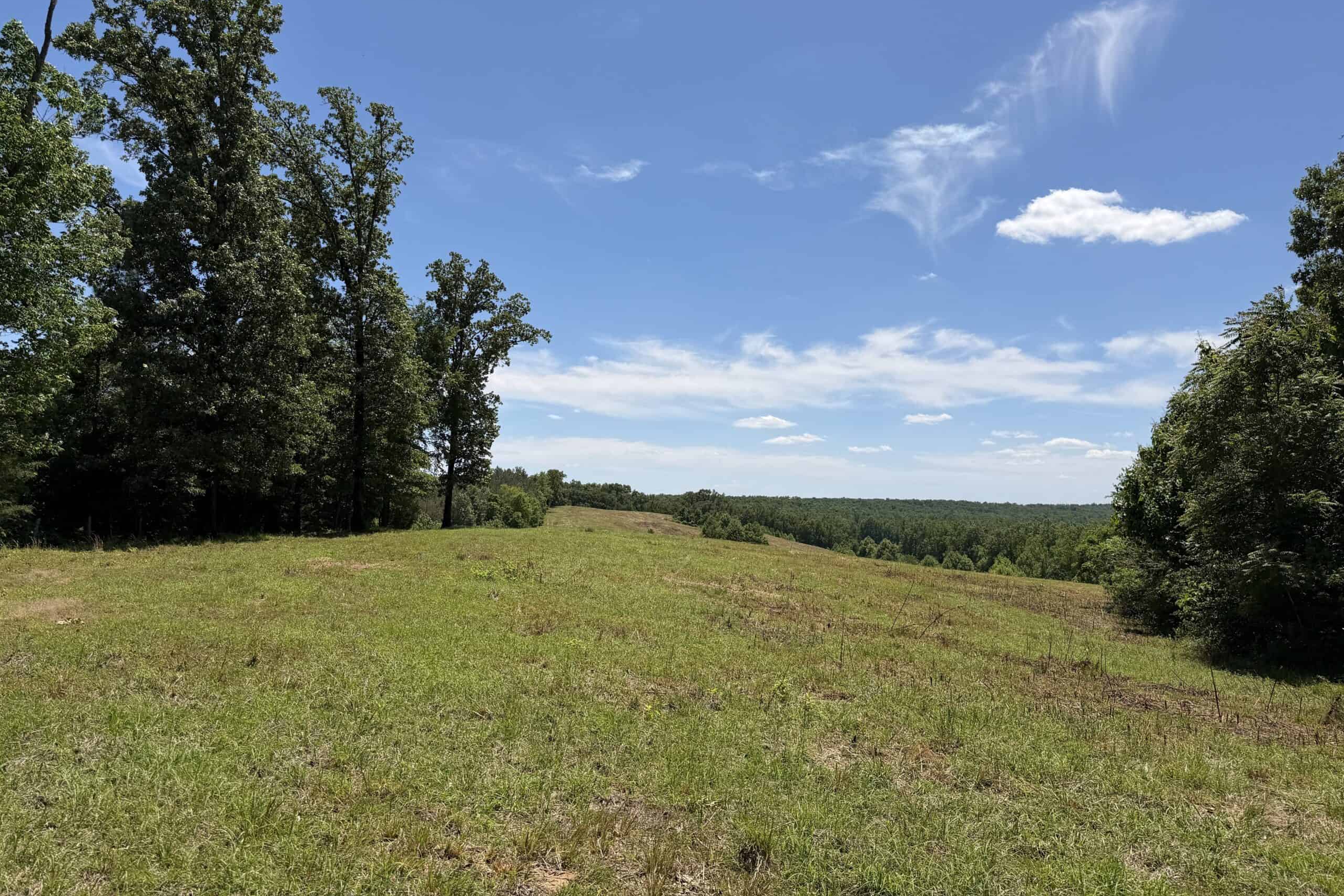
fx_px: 933
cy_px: 392
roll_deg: +1.9
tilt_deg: +6.8
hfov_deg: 71.5
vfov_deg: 51.2
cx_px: 673
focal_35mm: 25
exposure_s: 1/7353
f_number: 1.78
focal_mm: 6.76
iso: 80
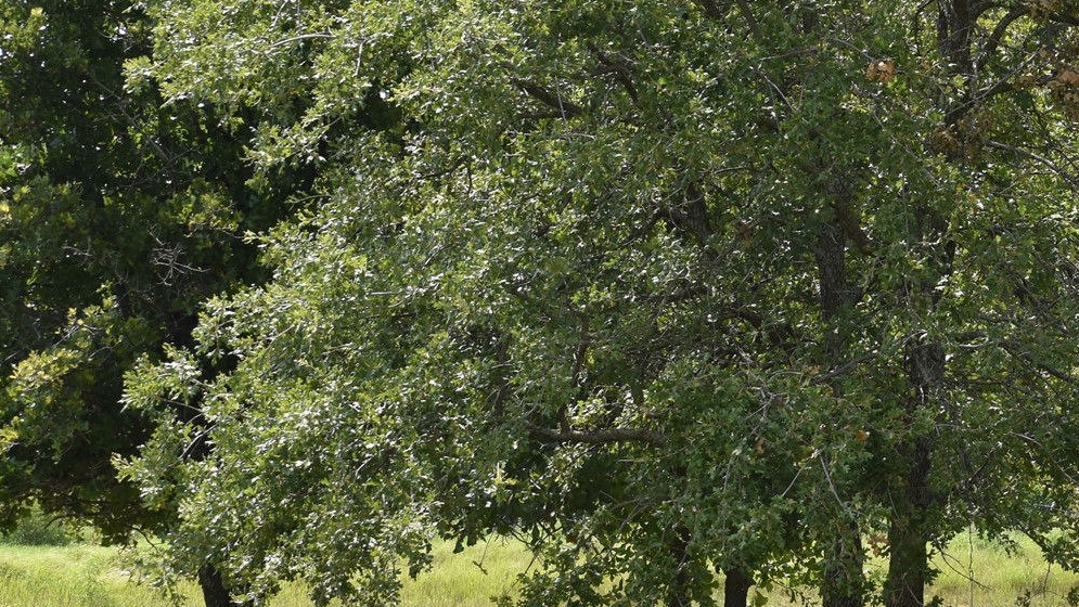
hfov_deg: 7.3
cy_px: 268
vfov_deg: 4.1
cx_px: 1090
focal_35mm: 295
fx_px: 8441
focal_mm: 86
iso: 200
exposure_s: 1/500
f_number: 7.1
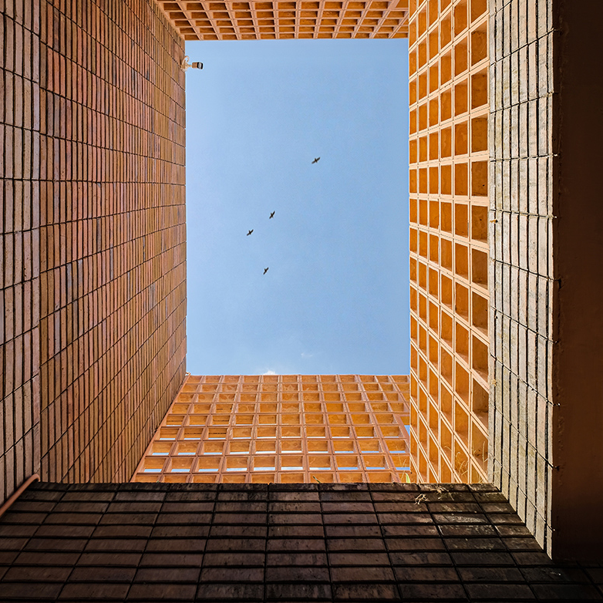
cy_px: 227
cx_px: 293
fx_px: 394
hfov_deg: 74.8
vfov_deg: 73.6
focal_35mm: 20
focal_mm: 10
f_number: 4
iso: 250
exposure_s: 1/500
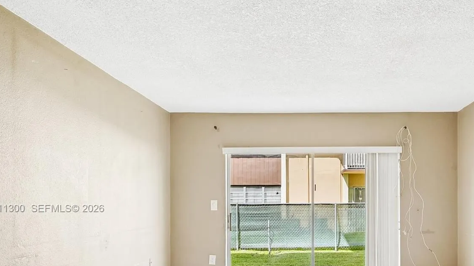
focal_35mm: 33
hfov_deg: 58.3
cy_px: 209
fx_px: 415
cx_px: 311
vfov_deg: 34.6
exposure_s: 1/50
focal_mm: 22
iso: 100
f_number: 8
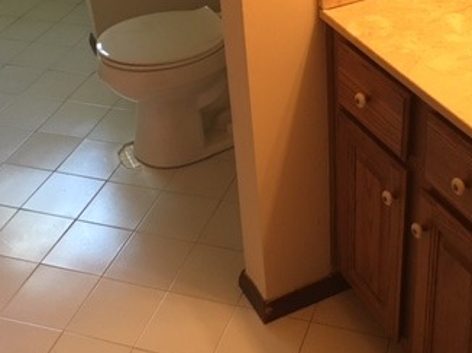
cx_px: 255
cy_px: 129
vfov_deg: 25.5
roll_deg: +2.8
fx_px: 777
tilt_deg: -34.3
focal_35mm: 57
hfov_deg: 33.8
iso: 160
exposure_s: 1/30
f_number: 2.2
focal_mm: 4.15
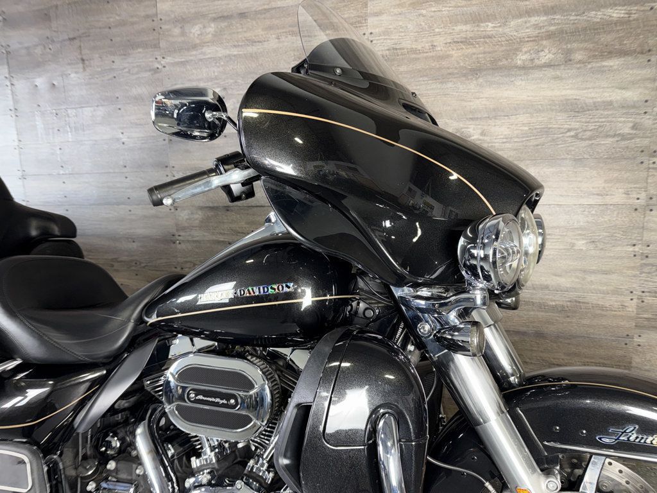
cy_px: 246
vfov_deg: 56.8
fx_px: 456
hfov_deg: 71.6
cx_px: 328
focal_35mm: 24
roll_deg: +2.3
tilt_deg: -6.2
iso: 64
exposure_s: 1/20
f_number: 1.78
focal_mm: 6.76
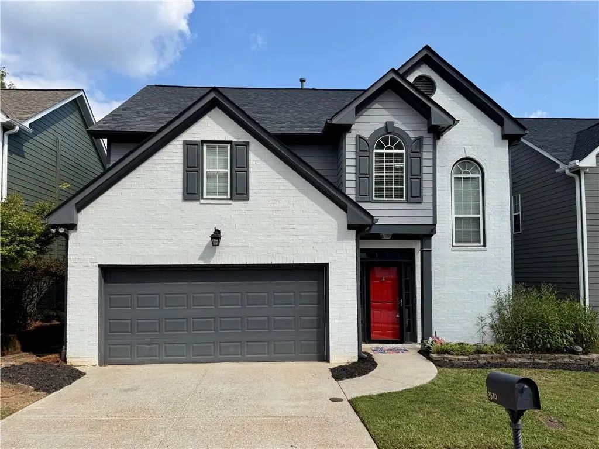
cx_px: 300
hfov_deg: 71.6
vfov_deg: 56.8
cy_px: 224
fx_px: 415
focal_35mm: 24
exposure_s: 1/3759
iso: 80
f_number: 1.78
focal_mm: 6.76
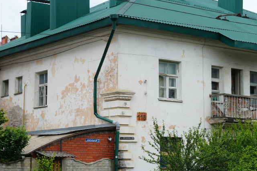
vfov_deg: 14.9
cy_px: 100
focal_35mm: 92
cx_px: 177
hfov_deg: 22.0
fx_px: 657
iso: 100
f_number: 9
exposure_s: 1/100
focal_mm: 30
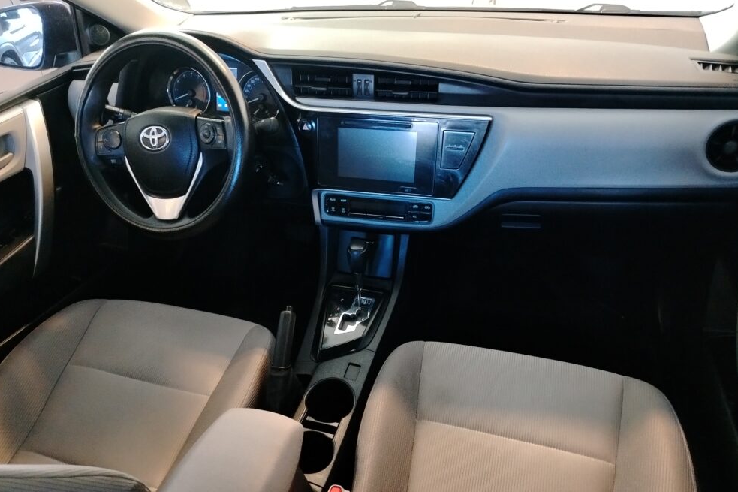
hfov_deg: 69.4
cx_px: 363
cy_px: 276
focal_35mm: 26
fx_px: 533
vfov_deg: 49.4
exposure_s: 1/20
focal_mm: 5.25
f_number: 1.75
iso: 3200
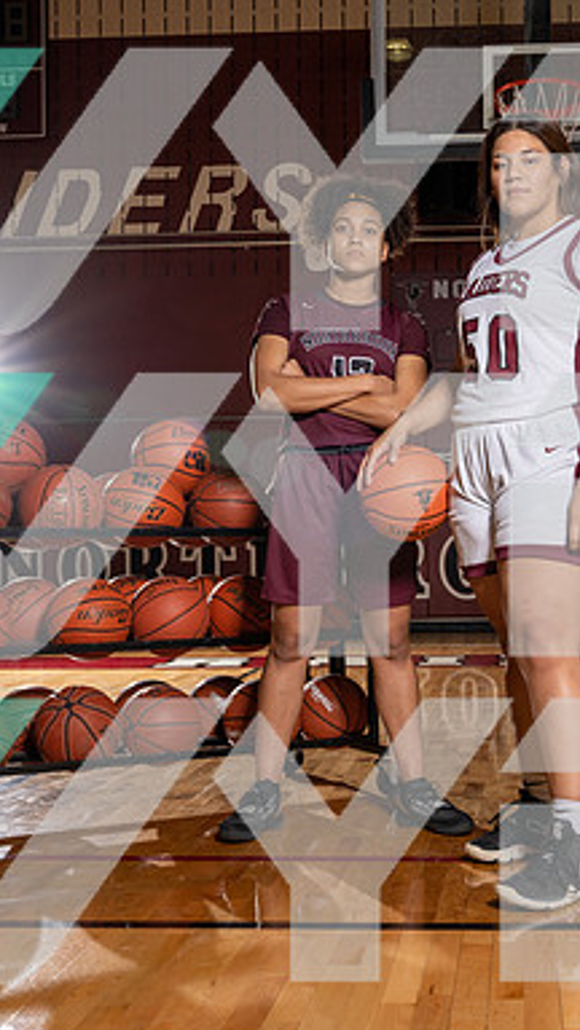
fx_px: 1340
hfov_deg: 24.1
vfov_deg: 42.1
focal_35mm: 49
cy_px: 516
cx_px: 456
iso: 500
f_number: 8
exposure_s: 1/250
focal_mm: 31
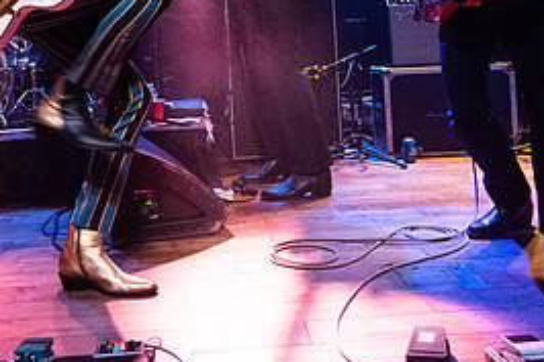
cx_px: 211
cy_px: 29
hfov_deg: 46.1
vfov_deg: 30.3
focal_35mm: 42
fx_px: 634
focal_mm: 16
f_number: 3.2
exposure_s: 1/250
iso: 3200
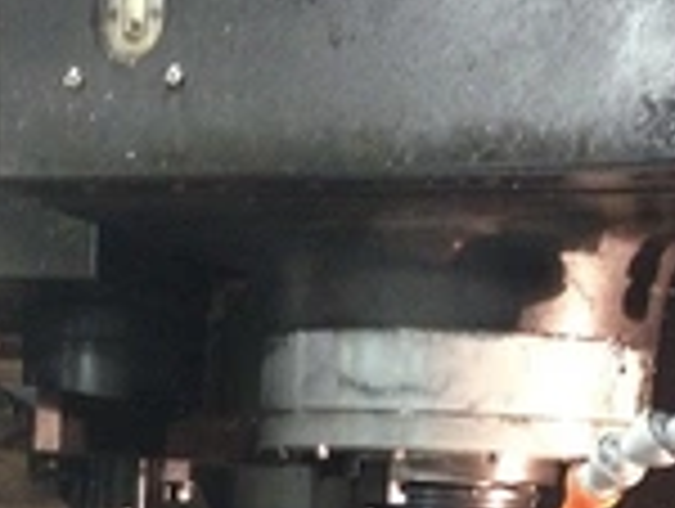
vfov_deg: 16.3
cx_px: 382
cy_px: 562
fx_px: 1719
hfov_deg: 22.2
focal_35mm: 88
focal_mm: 4.12
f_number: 2.4
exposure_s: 1/15
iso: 400
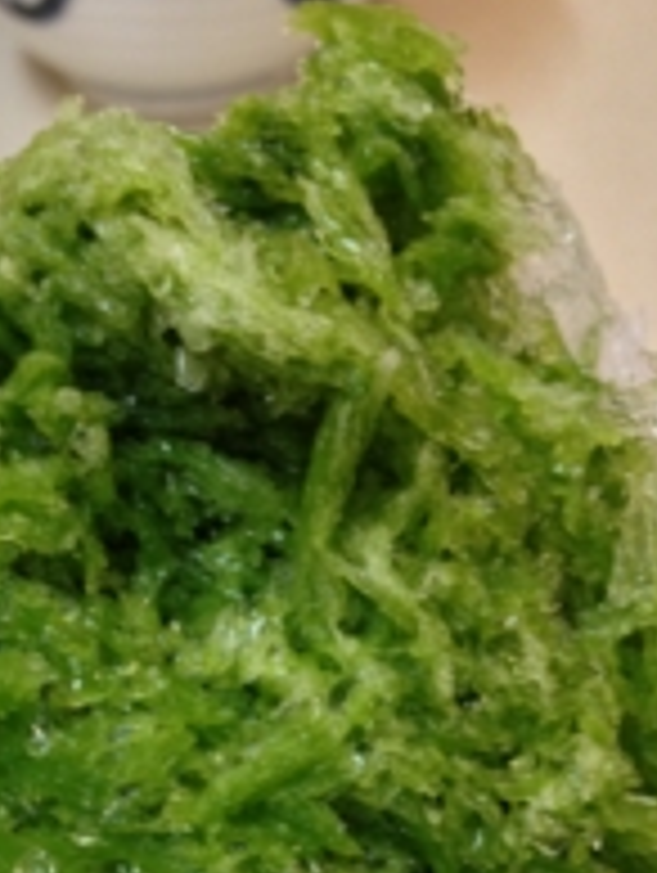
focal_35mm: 72
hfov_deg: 20.3
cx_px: 166
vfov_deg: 25.8
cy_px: 842
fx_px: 1818
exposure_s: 1/20
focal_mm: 4.28
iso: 100
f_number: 2.4
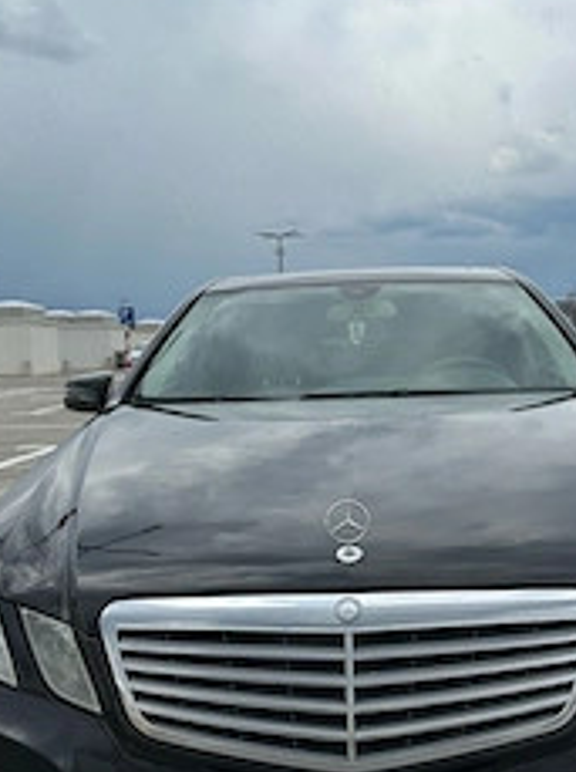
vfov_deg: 44.7
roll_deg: +0.5
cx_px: 347
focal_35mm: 42
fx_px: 934
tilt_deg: -4.4
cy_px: 438
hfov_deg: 34.1
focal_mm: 6.86
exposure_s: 1/5263
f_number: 1.78
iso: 80
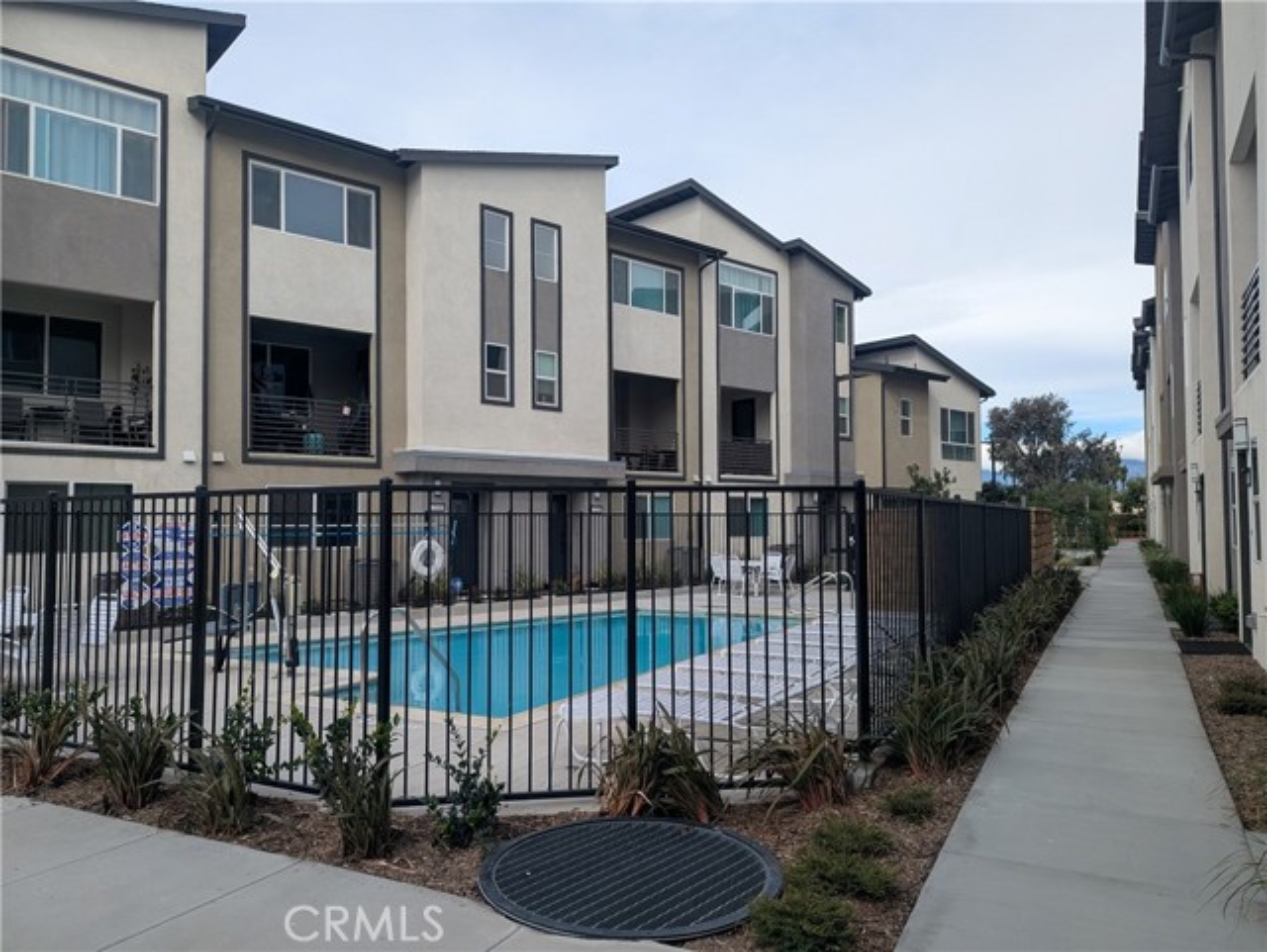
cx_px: 634
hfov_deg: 71.6
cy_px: 476
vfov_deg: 56.9
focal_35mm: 24
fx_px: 879
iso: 48
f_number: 1.85
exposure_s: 1/1550
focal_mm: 6.81
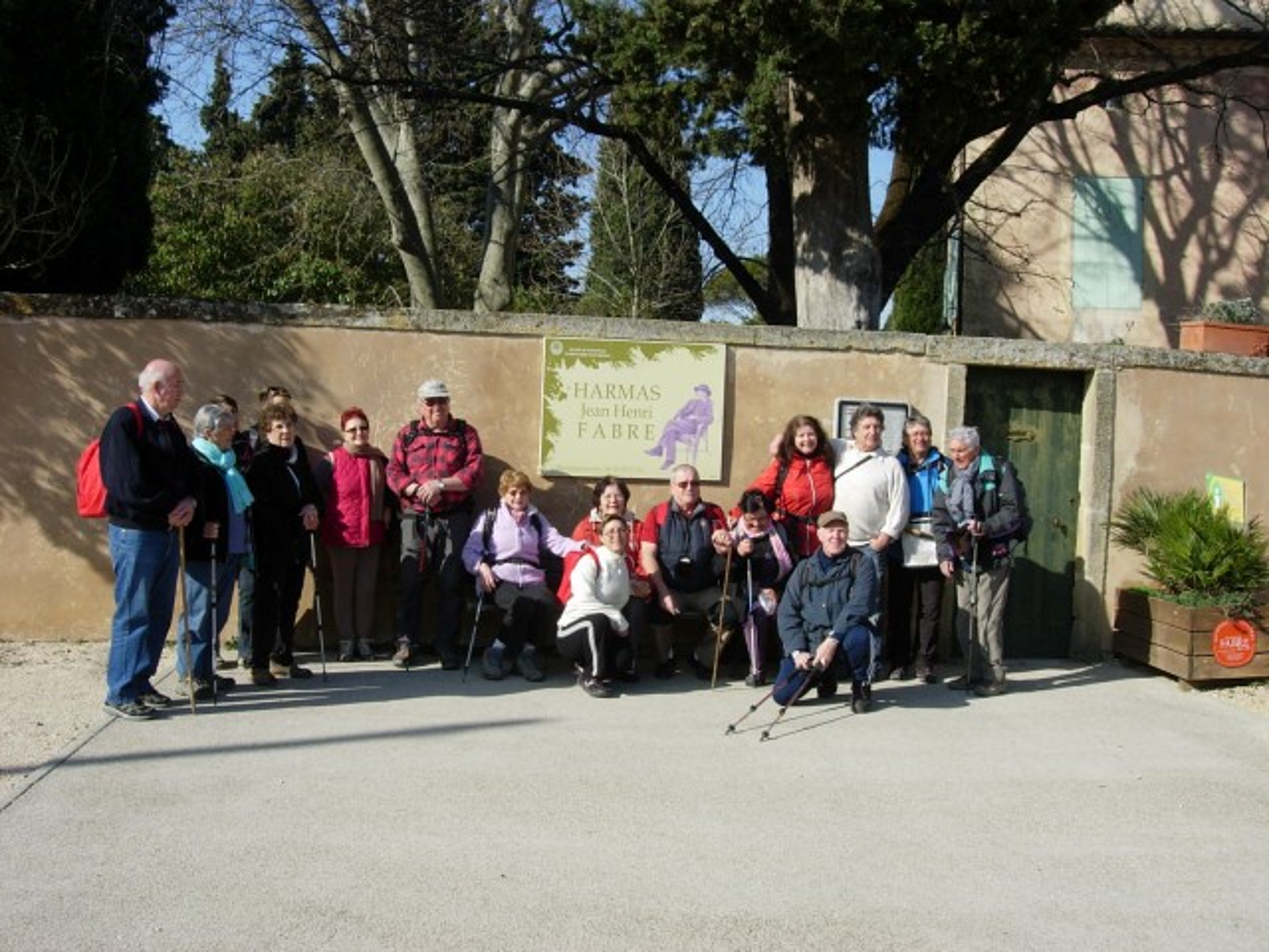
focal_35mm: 38
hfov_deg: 49.0
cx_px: 634
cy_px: 476
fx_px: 1393
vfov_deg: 37.7
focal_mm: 7.8
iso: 64
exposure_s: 1/558
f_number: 4.8
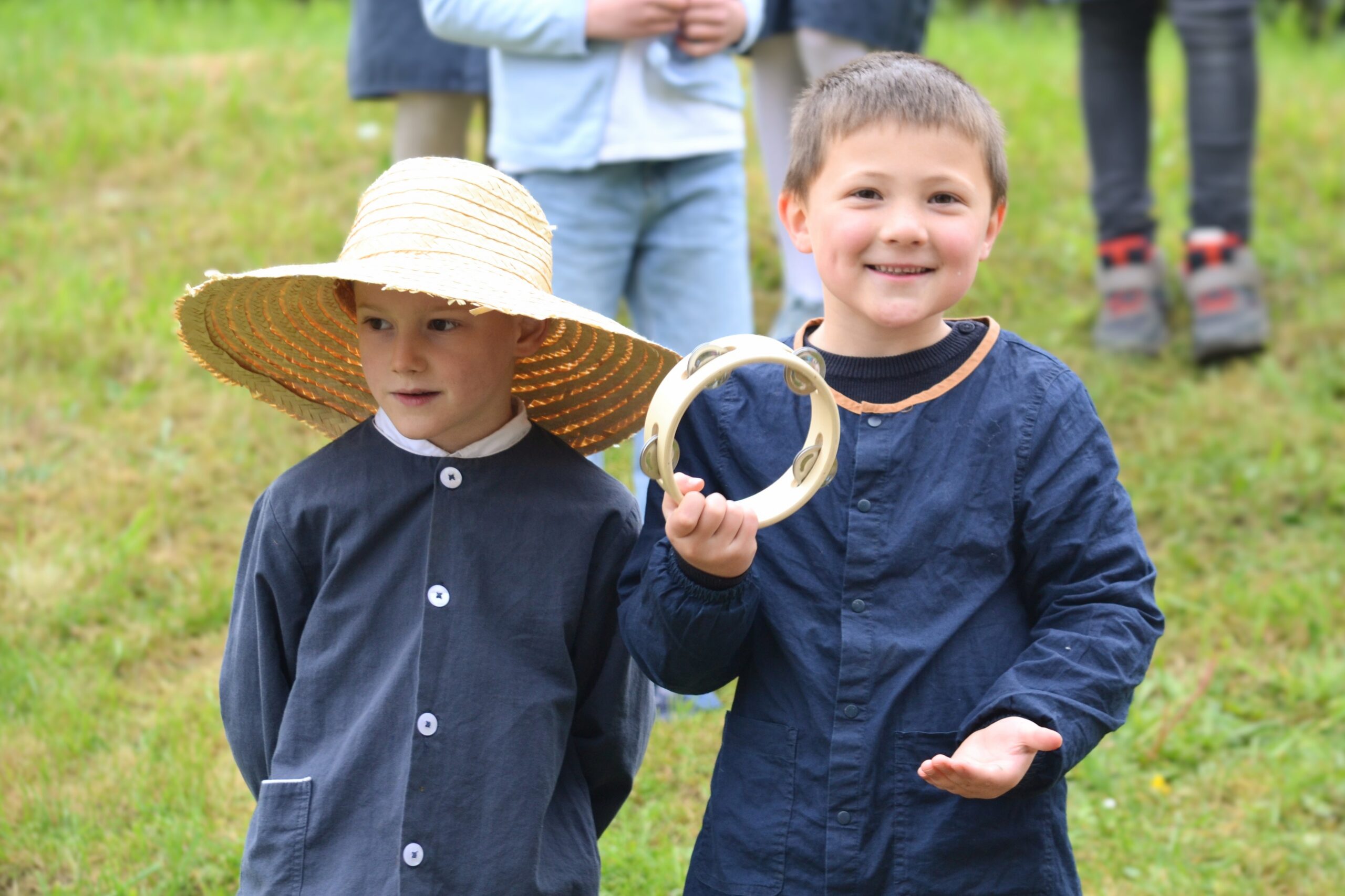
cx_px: 672
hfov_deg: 11.0
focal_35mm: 188
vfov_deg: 7.3
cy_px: 448
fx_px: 7005
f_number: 5.6
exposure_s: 1/125
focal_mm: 125
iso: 280
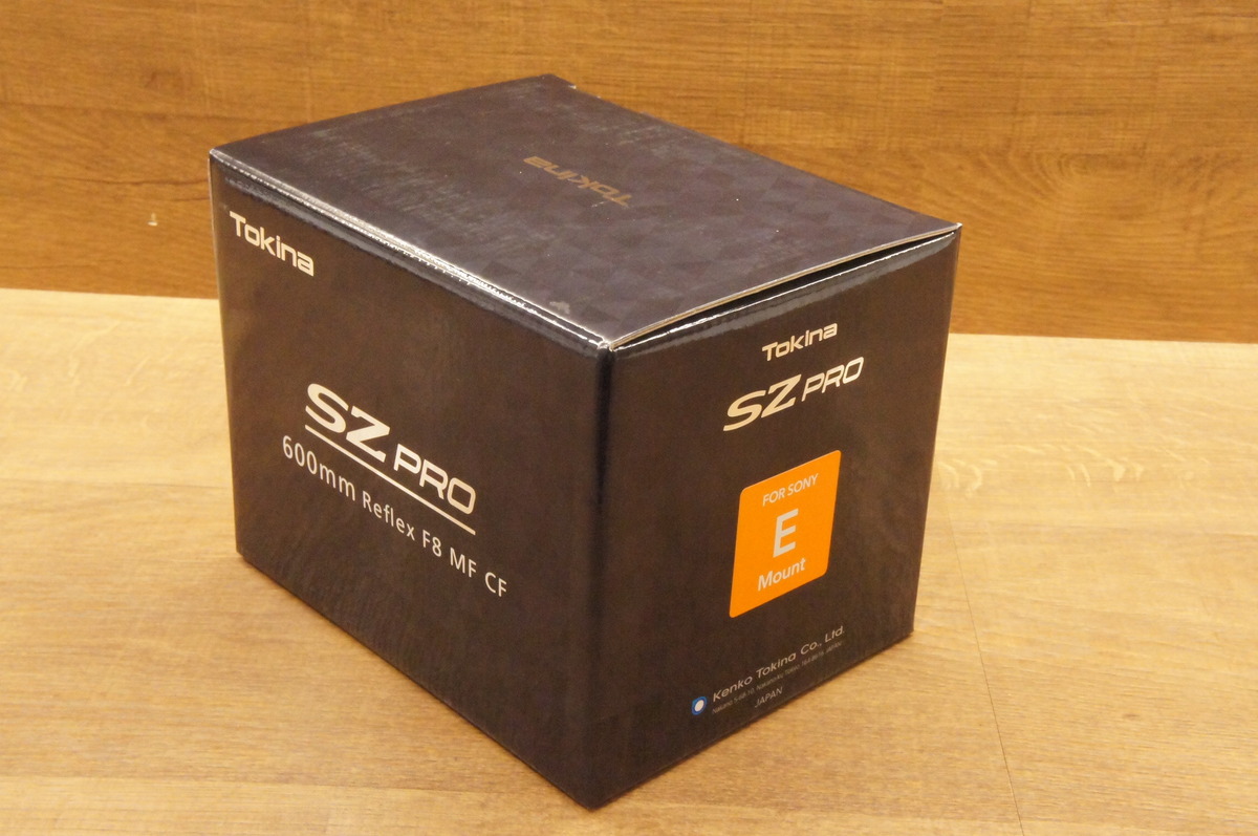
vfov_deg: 26.4
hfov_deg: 38.9
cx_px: 629
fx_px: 1780
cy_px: 418
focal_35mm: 51
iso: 6400
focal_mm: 34
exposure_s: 1/50
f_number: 18
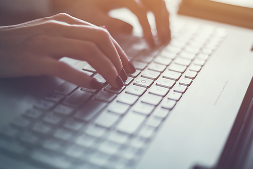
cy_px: 78
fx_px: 393
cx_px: 115
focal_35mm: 56
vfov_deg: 24.2
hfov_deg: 35.6
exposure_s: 1/200
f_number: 1.4
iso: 100
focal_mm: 50
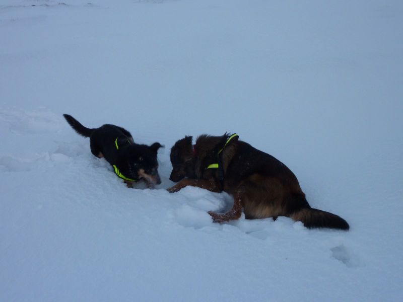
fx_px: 489
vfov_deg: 34.3
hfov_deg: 44.8
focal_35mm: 42
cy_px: 151
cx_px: 202
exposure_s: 1/100
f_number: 4
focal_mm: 6.9
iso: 80
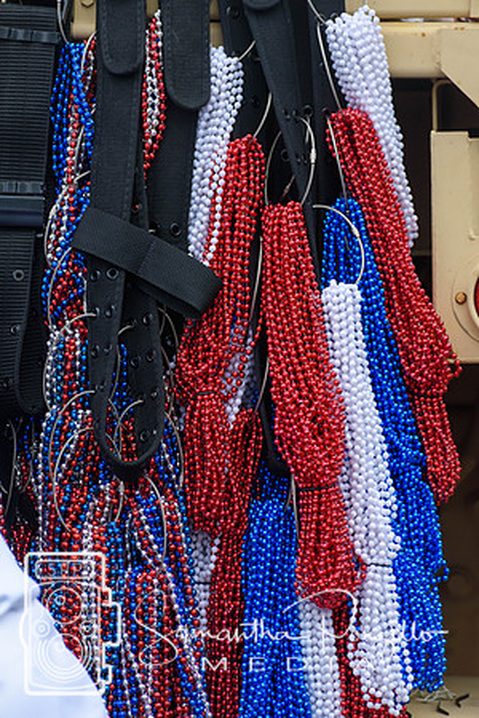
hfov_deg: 6.1
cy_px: 359
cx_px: 240
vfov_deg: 9.1
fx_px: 4490
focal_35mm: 225
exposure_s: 1/1000
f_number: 5
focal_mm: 150
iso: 450
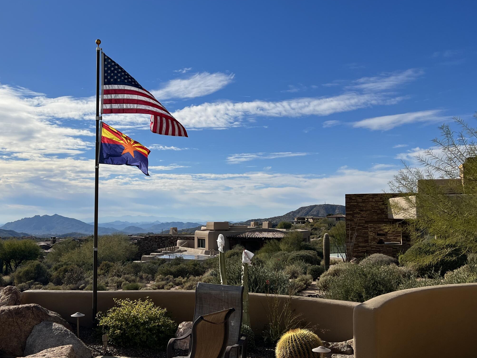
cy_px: 178
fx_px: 537
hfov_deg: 47.0
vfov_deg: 36.8
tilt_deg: +2.7
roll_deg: -1.3
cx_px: 155
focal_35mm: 39
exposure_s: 1/11364
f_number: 1.5
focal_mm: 5.7
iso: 50
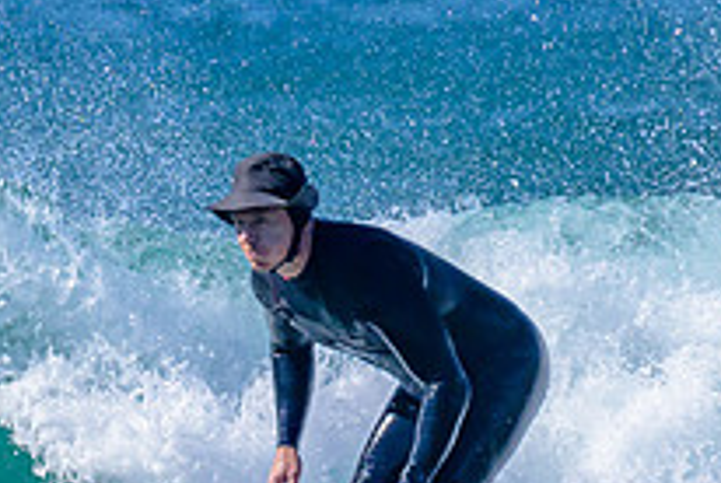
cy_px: 483
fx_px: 58985
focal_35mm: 2941
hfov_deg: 0.7
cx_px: 281
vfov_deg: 0.5
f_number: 11
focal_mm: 800
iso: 720
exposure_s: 1/2000
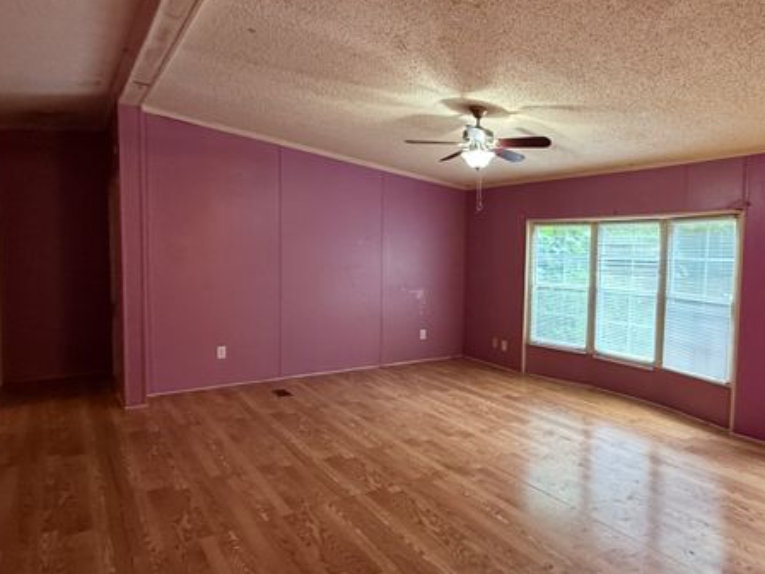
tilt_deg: -3.8
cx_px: 475
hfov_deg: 68.4
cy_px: 284
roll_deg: +0.2
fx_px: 552
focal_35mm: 25
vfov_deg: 54.9
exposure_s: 1/60
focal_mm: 2.22
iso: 400
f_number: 2.2
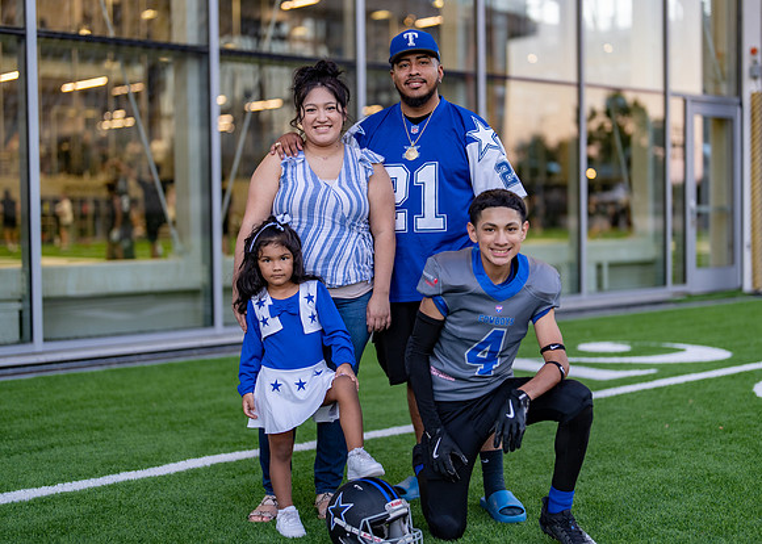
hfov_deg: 35.1
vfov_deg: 25.4
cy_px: 255
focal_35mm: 56
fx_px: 1205
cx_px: 404
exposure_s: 1/320
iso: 250
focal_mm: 50
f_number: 1.2
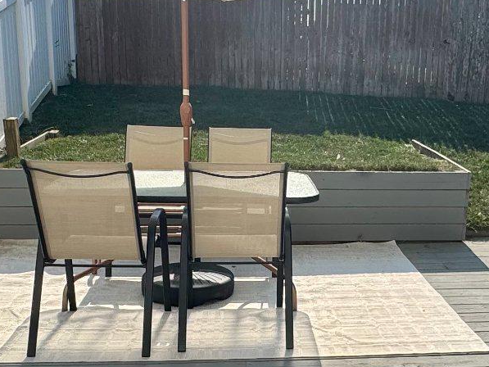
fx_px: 678
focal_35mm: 48
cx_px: 318
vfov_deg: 30.2
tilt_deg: -12.3
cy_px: 215
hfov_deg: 39.3
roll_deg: -1.6
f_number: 2.2
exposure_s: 1/2208
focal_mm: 2.22
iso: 50
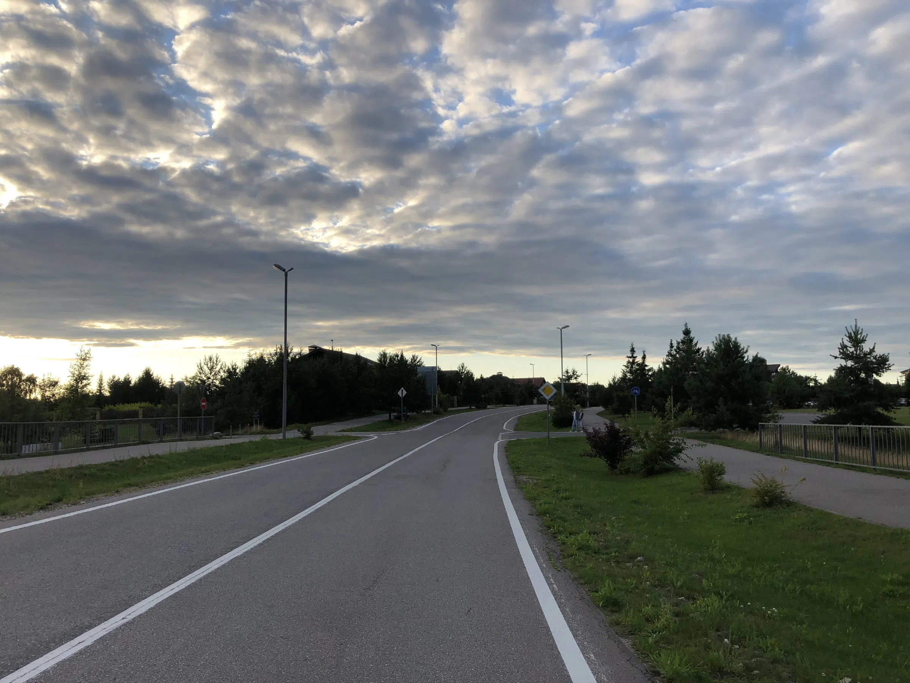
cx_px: 455
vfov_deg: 49.7
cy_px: 342
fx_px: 736
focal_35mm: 28
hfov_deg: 63.4
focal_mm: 4
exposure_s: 1/906
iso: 20
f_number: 1.8
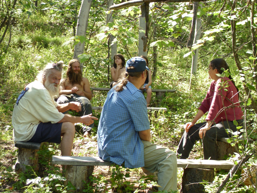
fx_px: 564
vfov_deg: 19.4
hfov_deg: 25.7
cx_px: 128
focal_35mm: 76
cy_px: 96
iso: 100
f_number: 4.2
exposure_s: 1/60
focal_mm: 12.6
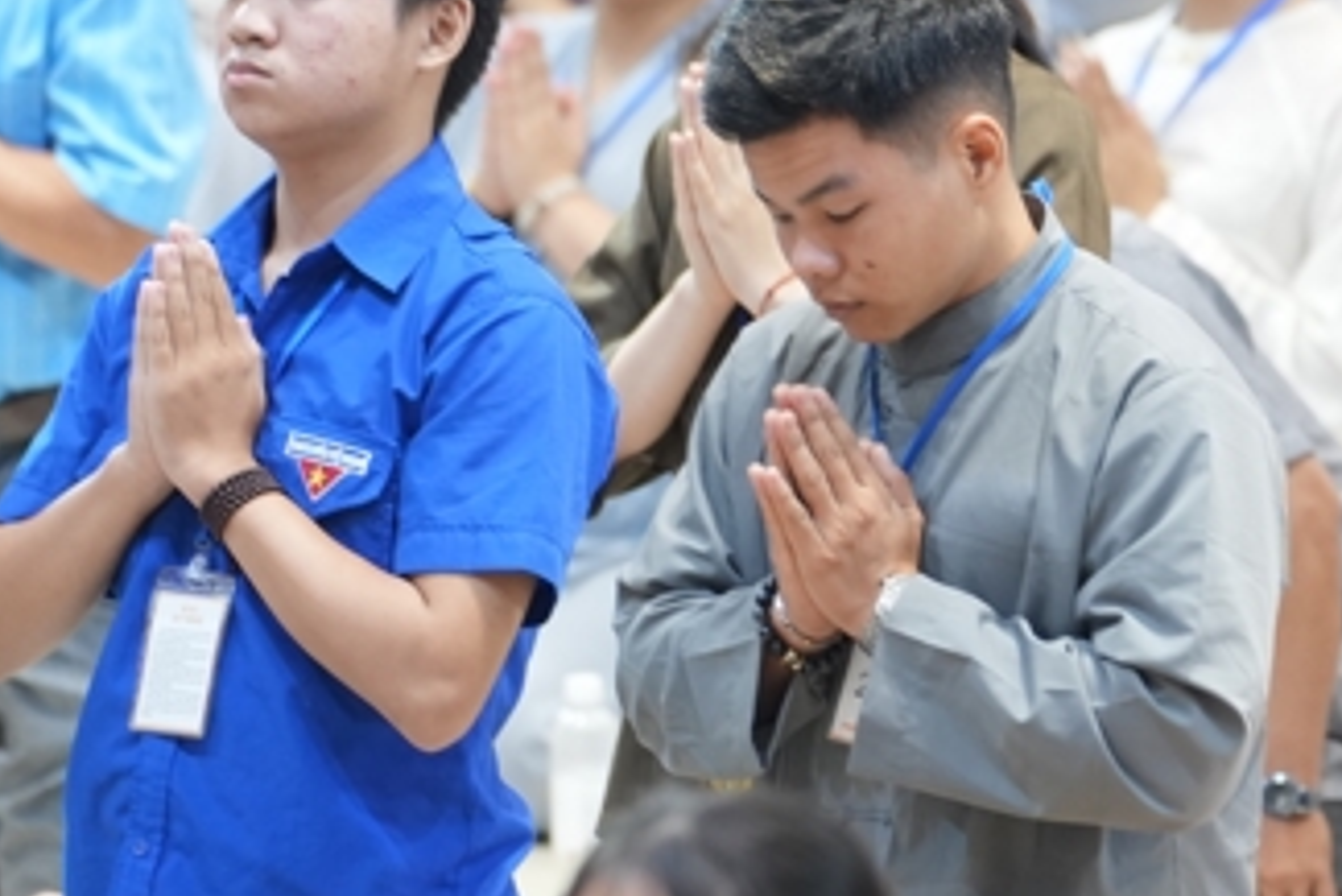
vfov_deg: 3.1
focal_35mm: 450
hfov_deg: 4.6
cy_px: 380
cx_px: 836
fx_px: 16782
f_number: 2.8
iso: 2000
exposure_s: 1/100
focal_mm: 150
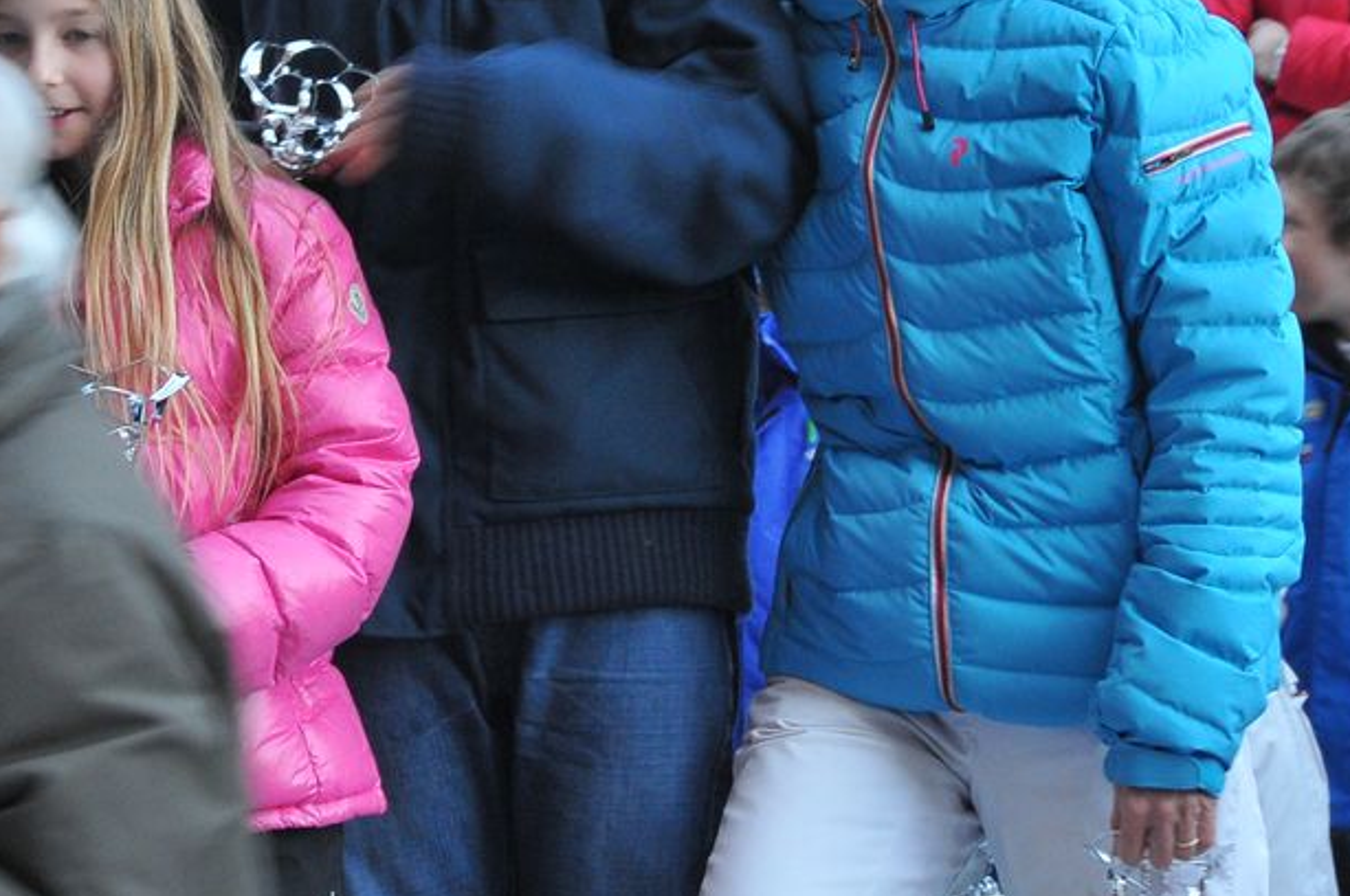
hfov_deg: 9.4
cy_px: 284
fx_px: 8204
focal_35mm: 219
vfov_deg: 6.3
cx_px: 416
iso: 640
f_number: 6.3
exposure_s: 1/30
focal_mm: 56
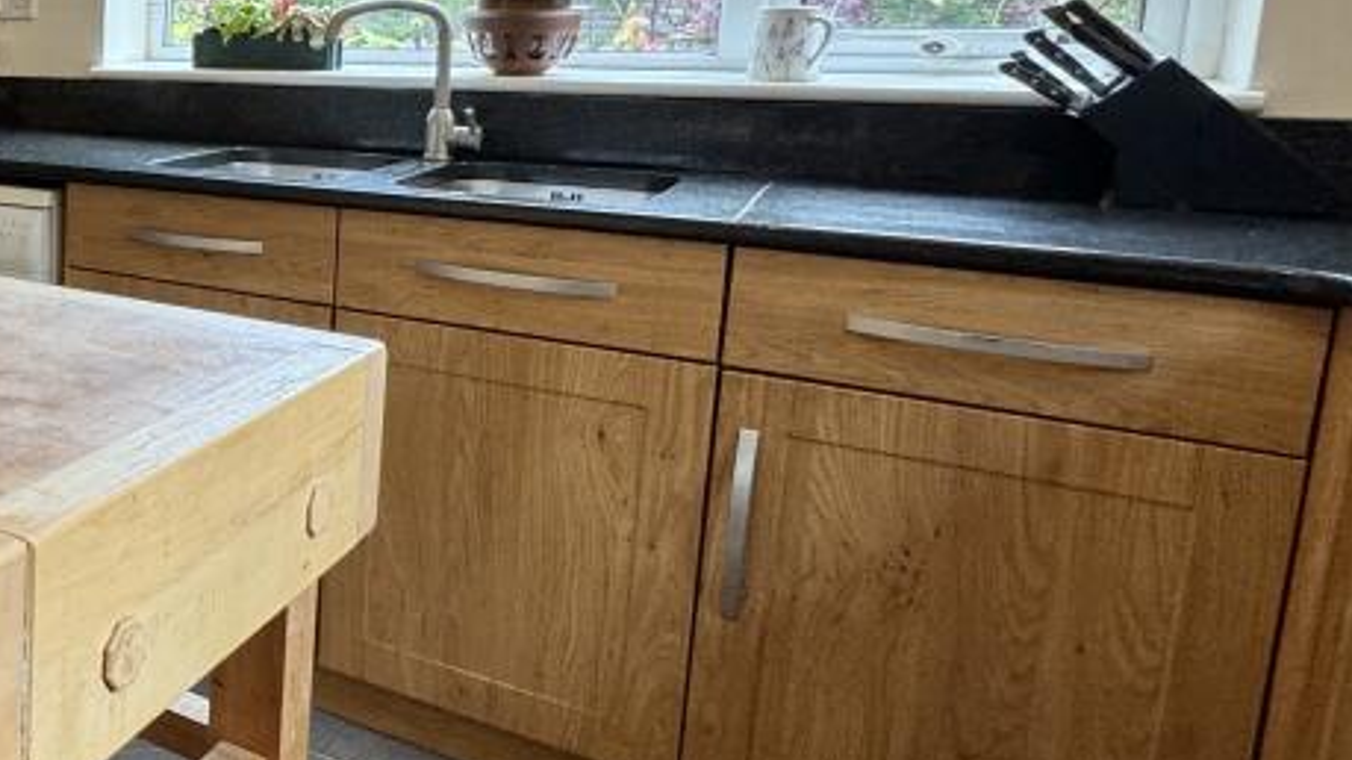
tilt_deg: -8.8
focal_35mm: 34
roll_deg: -0.1
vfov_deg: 34.1
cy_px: 212
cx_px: -127
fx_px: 1219
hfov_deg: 44.6
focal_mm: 2.22
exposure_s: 1/100
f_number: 2.2
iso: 160
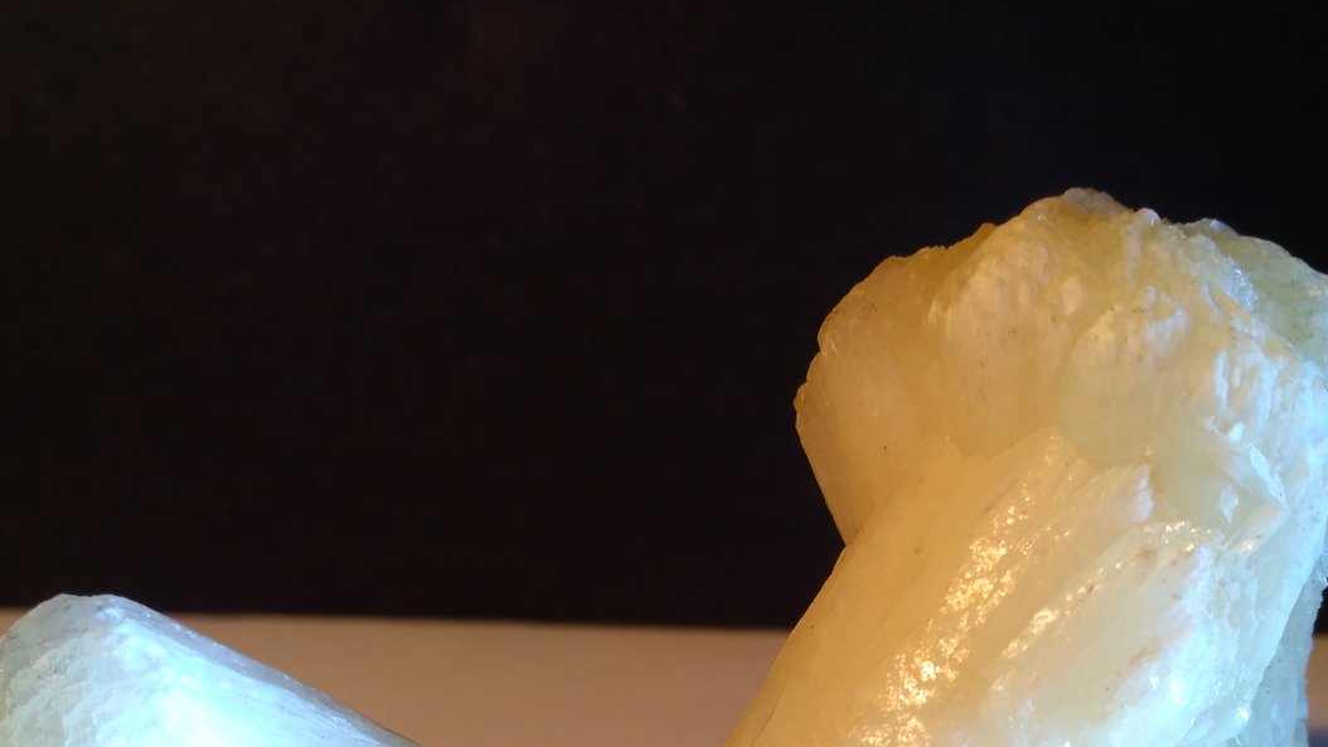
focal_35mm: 43
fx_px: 1514
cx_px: 726
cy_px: 728
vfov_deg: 26.4
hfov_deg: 47.3
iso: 141
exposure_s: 1/33.3
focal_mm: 3.54
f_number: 2
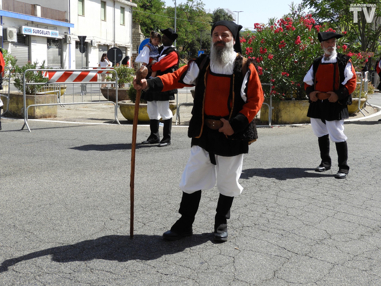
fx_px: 550
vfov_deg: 29.1
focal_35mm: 50
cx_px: 190
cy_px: 143
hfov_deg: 38.2
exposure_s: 1/640
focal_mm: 9
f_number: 4
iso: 100
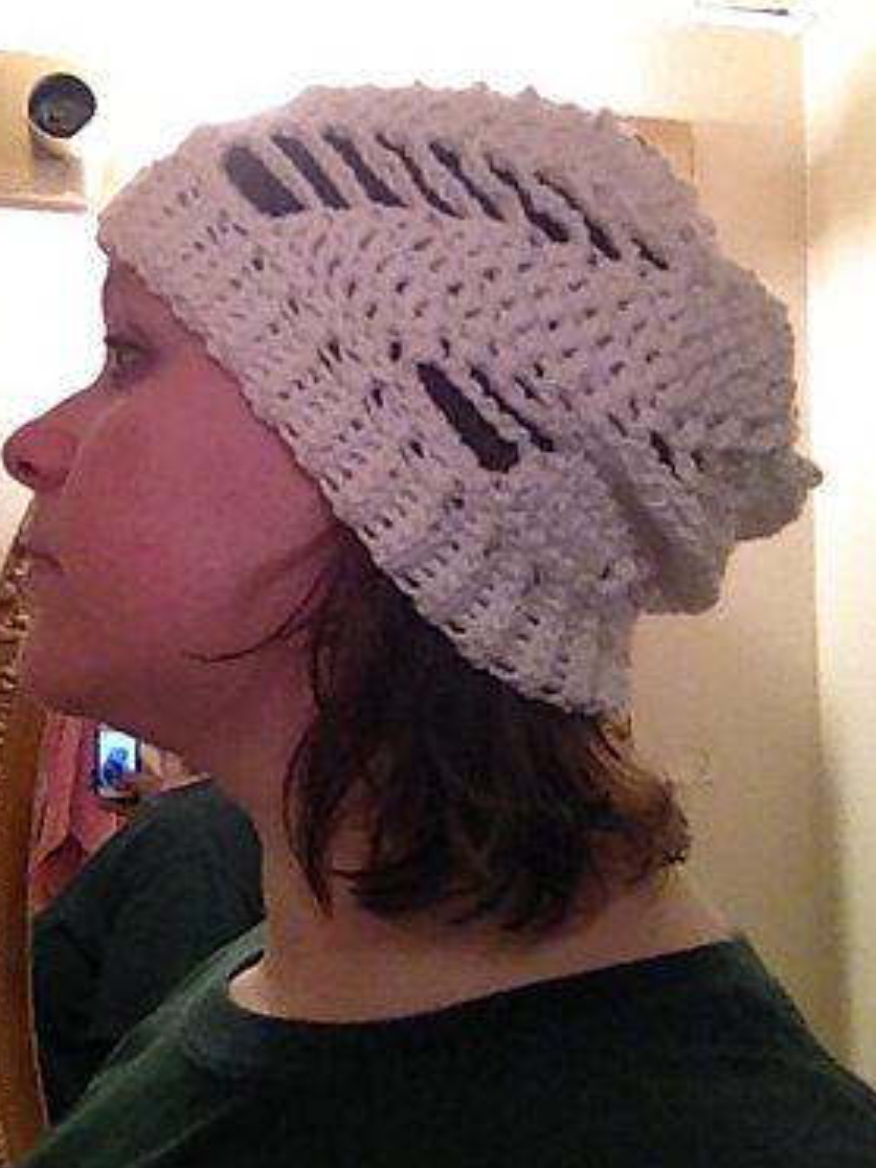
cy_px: 427
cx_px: 397
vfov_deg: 40.1
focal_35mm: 47
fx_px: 1586
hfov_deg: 30.9
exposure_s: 1/30
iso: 160
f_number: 2.4
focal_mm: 1.85
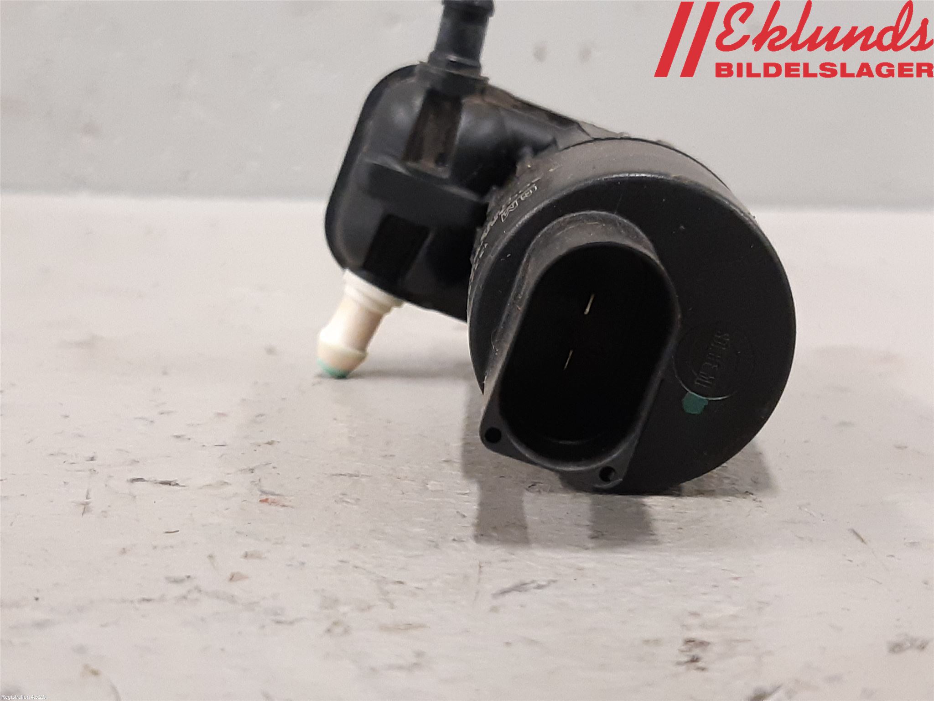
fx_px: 702
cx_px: 467
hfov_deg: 67.3
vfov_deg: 53.1
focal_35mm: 26
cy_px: 350
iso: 250
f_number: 1.7
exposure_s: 1/50
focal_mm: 3.93
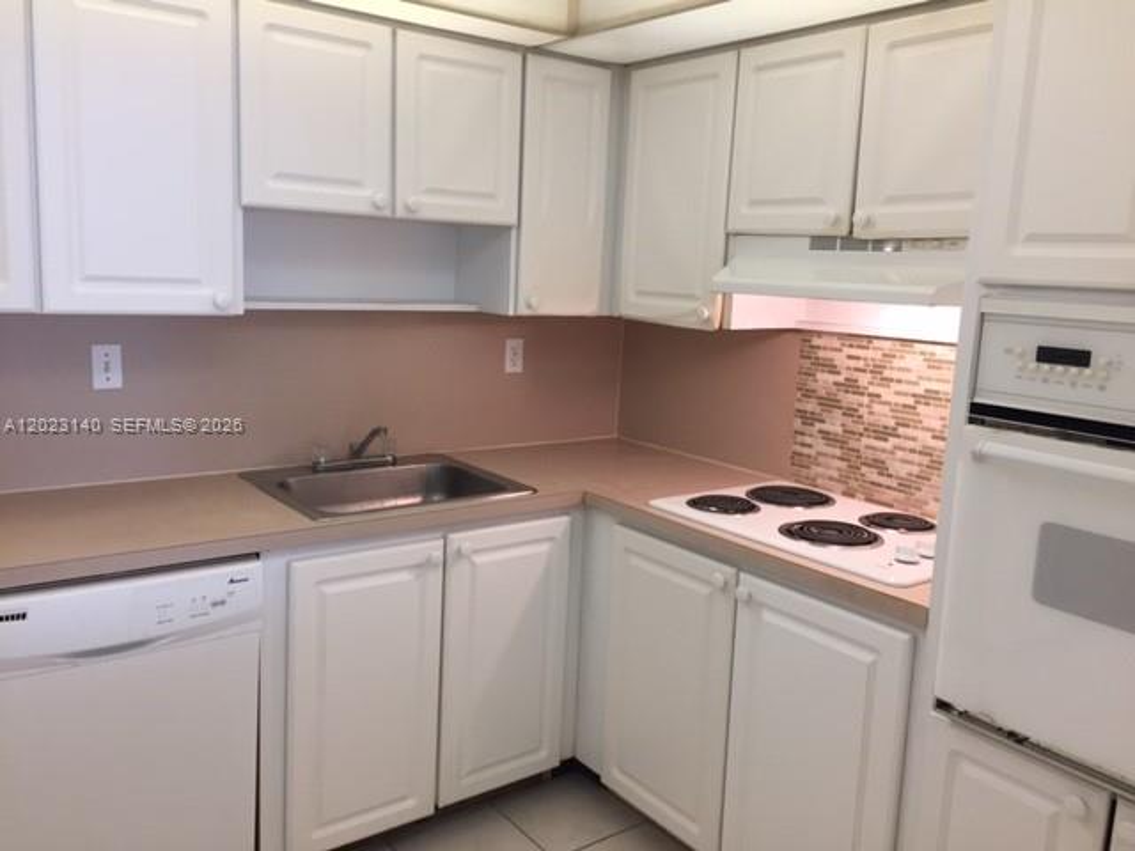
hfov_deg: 61.7
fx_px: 951
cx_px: 568
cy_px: 426
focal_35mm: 29
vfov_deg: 48.2
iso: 32
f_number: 2.2
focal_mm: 4.15
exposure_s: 1/30
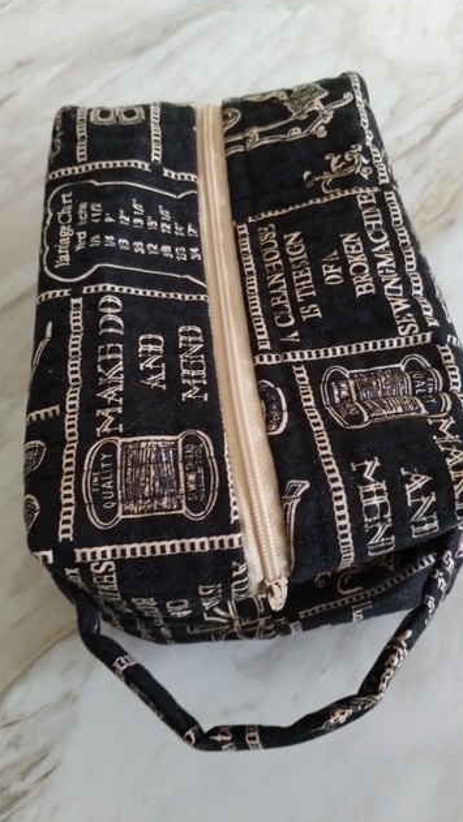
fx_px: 677
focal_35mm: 31
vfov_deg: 62.6
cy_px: 410
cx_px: 250
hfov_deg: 37.8
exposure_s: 1/17.1
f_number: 1.8
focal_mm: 4.27
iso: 3228
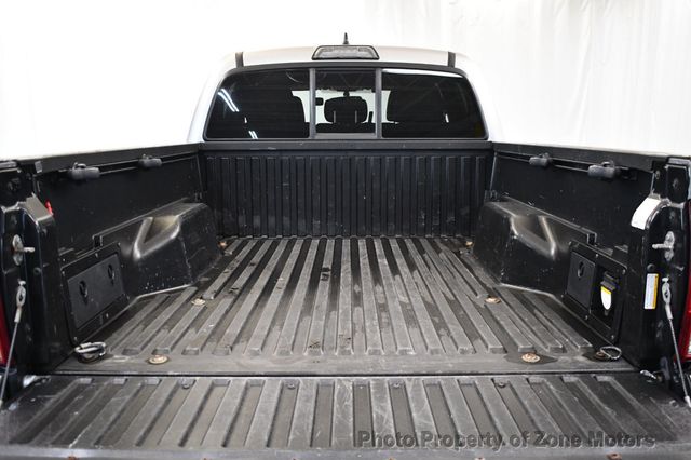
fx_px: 652
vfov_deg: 38.8
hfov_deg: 55.8
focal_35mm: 34
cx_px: 346
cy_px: 230
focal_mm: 23
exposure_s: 1/125
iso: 3200
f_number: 3.8
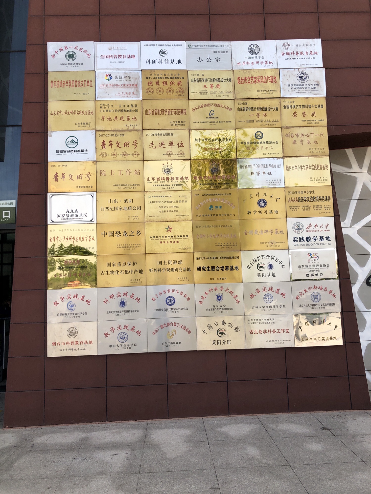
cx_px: 186
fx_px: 400
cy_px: 247
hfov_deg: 49.7
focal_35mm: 28
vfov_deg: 63.4
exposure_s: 1/1143
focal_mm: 3.99
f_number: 1.8
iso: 20
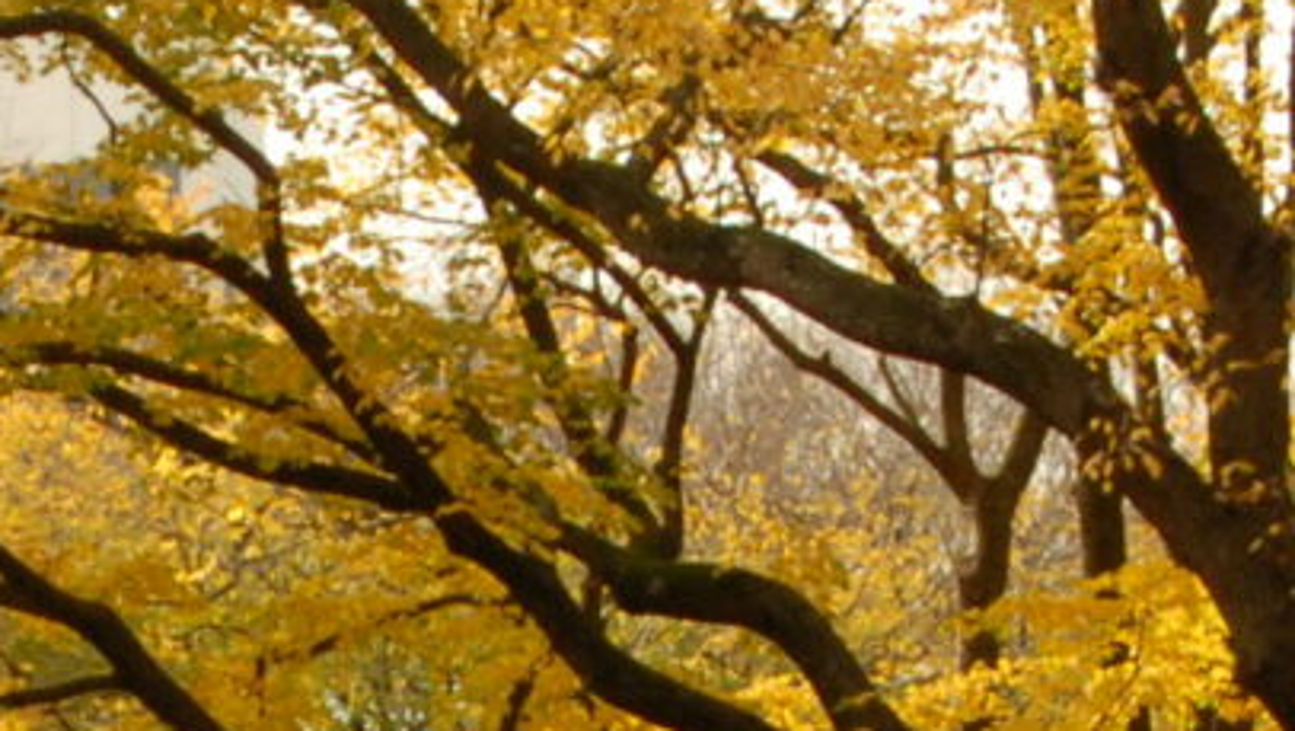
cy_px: 954
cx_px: 172
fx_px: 10559
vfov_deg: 3.9
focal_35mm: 307
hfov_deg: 7.0
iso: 400
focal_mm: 31
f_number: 10
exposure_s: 1/200
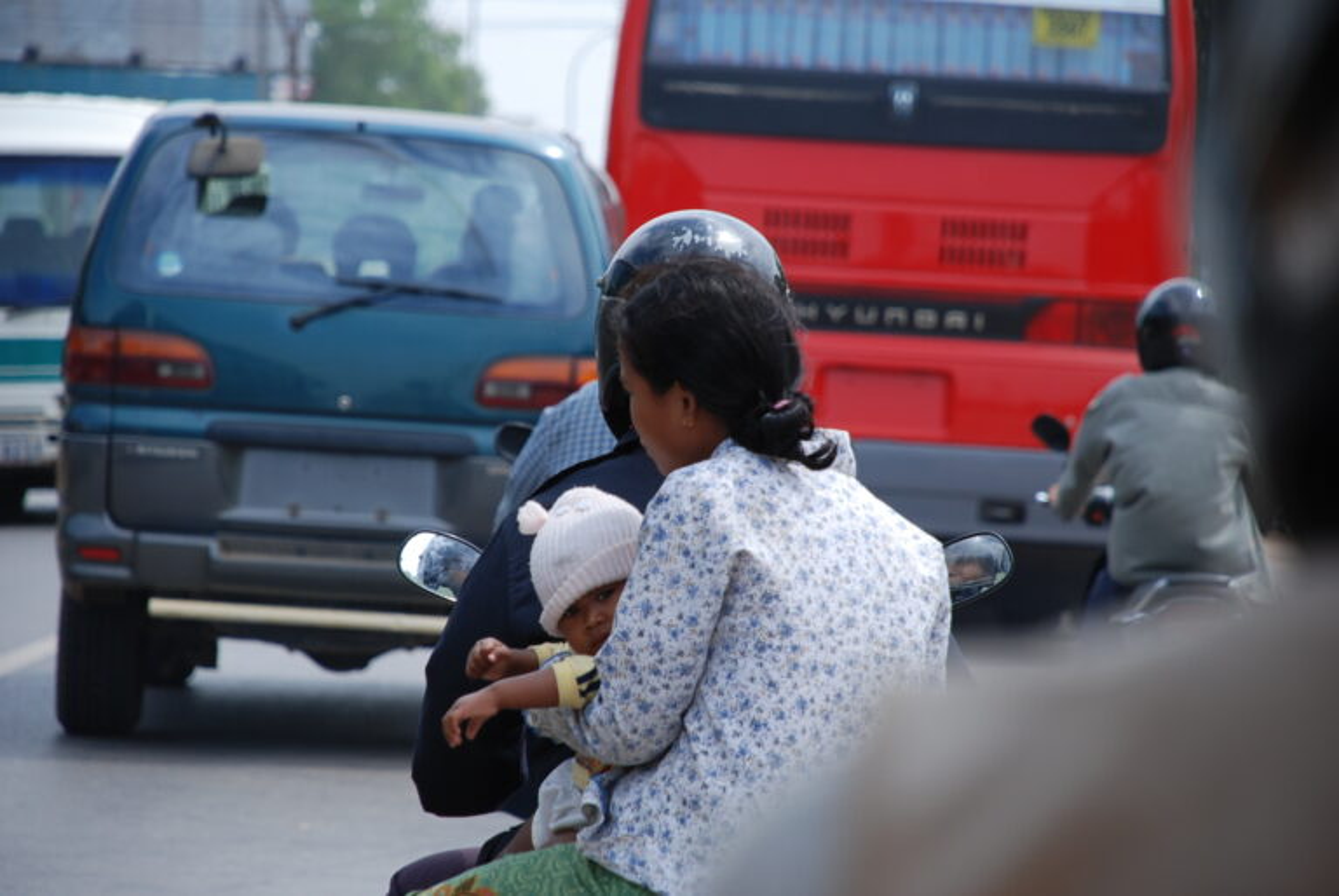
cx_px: 670
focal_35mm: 202
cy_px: 448
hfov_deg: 10.1
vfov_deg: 6.8
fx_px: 7540
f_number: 5.6
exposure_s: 1/500
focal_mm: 135
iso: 200
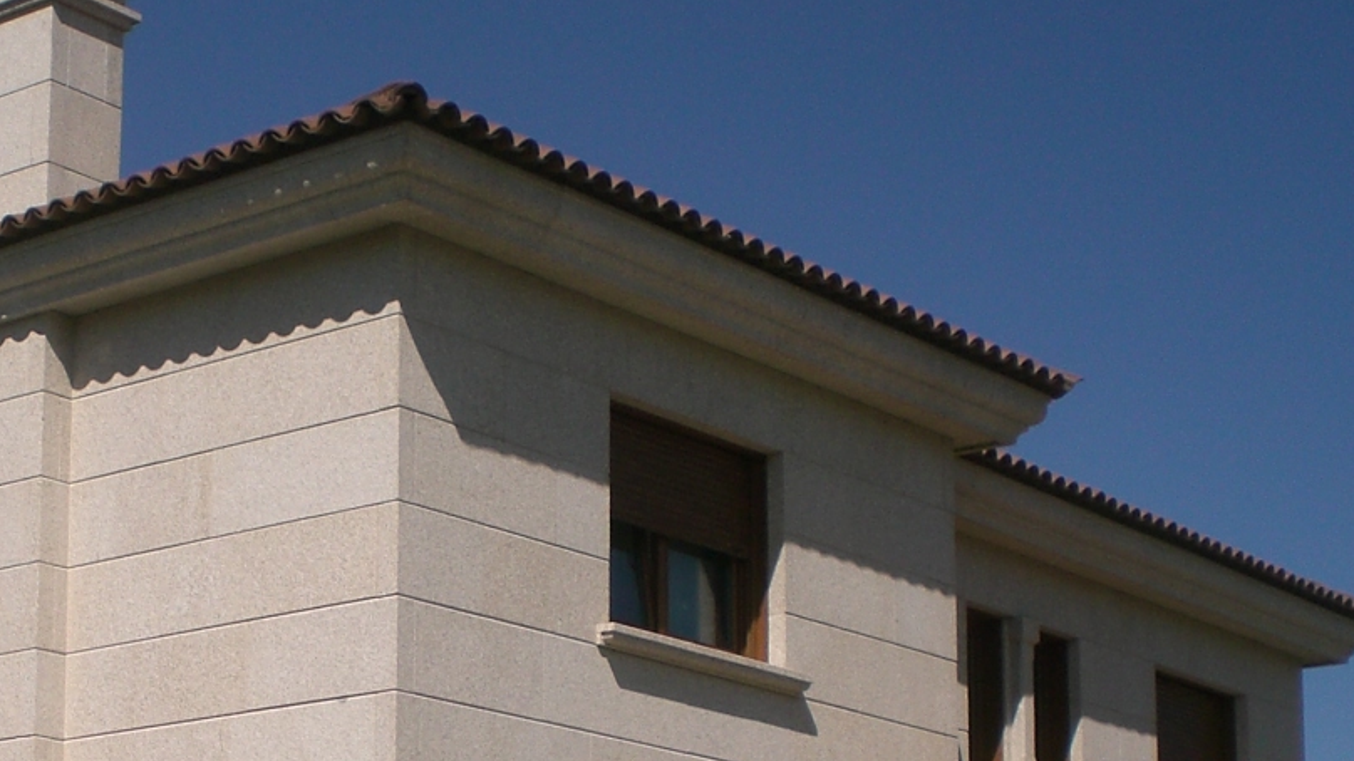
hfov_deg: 25.6
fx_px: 2943
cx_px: 359
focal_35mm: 82
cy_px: 919
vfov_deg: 14.3
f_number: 4.4
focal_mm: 6.3
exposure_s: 1/1000
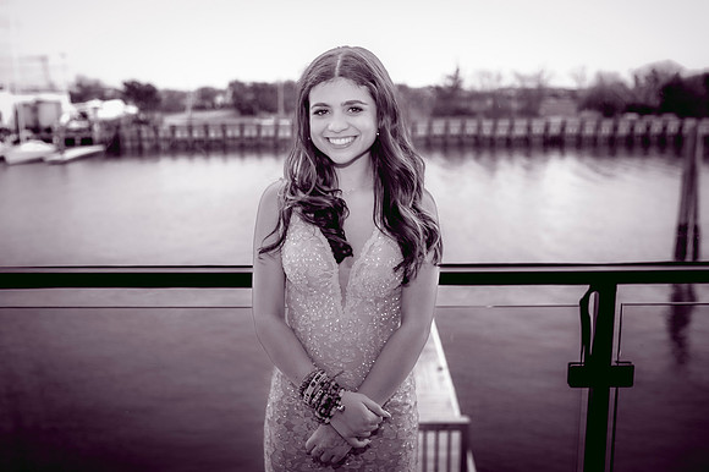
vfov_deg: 35.8
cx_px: 354
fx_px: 731
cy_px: 236
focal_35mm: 37
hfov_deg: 51.7
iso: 125
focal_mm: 35
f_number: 3.5
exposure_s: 1/200
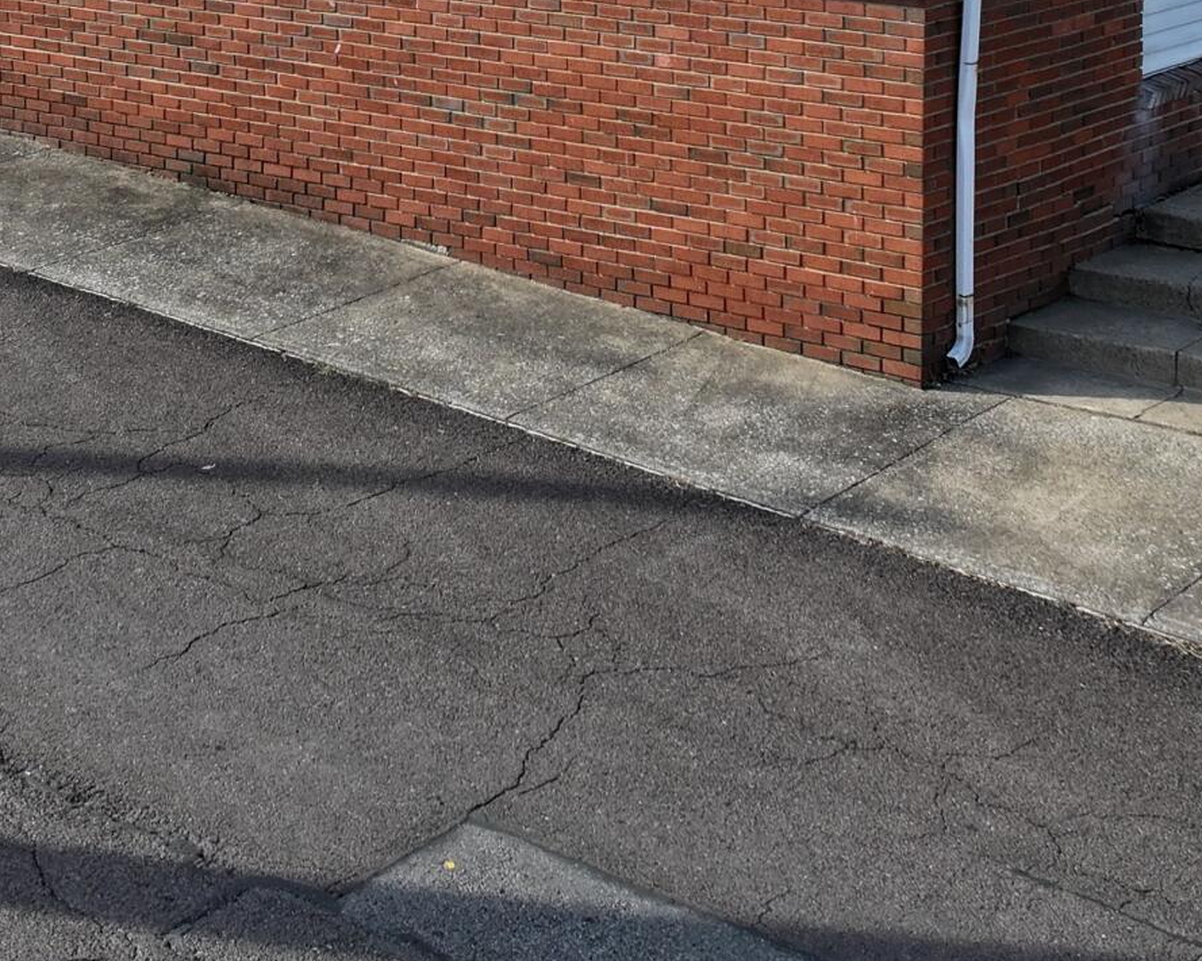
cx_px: 512
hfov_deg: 24.1
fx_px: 2810
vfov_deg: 18.3
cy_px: -241
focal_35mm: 79
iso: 200
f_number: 2.8
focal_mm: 12.29
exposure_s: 1/2000
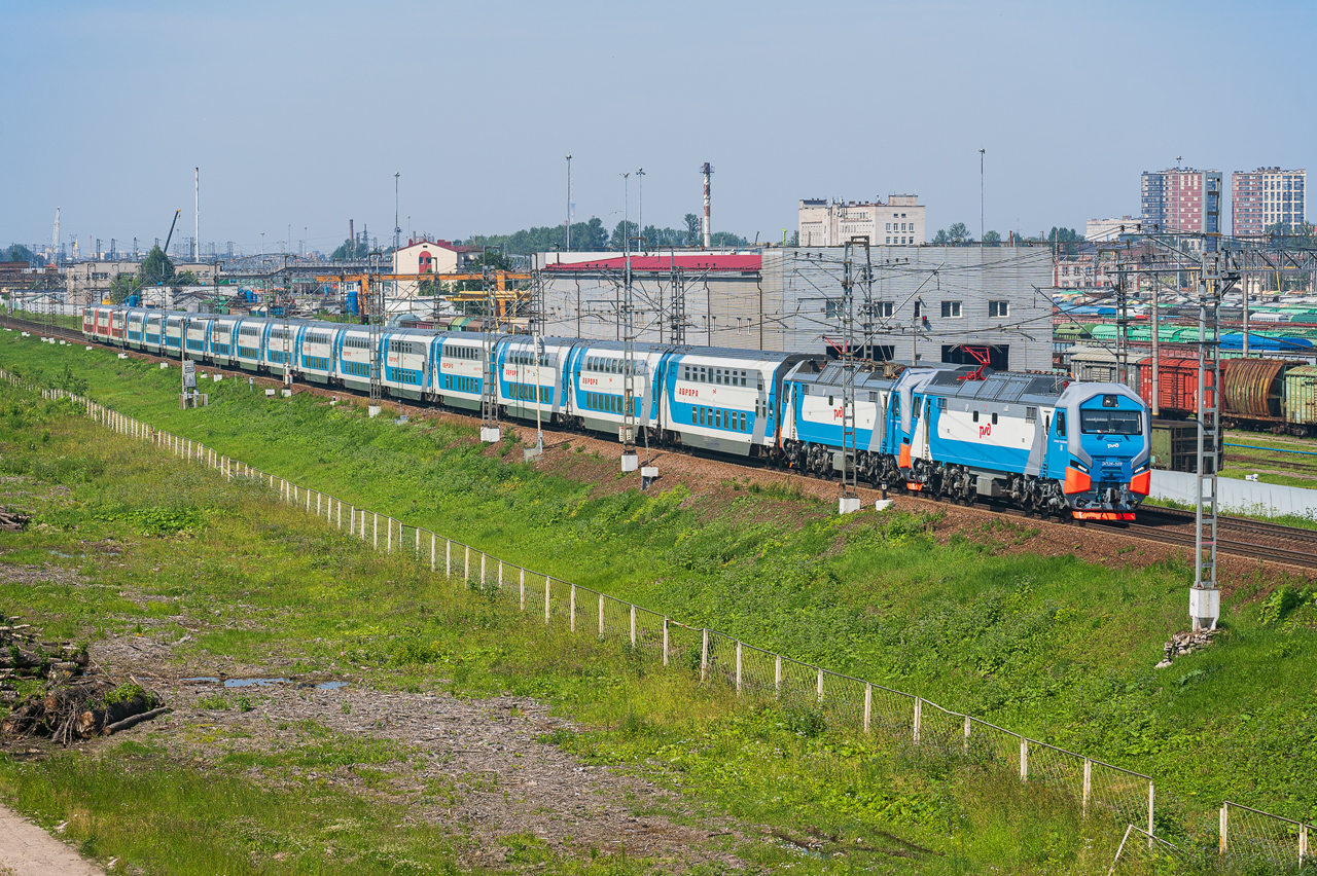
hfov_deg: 18.3
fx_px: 4084
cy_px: 438
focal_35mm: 112
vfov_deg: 12.3
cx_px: 658
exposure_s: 1/500
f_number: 7.1
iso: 200
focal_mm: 111.7
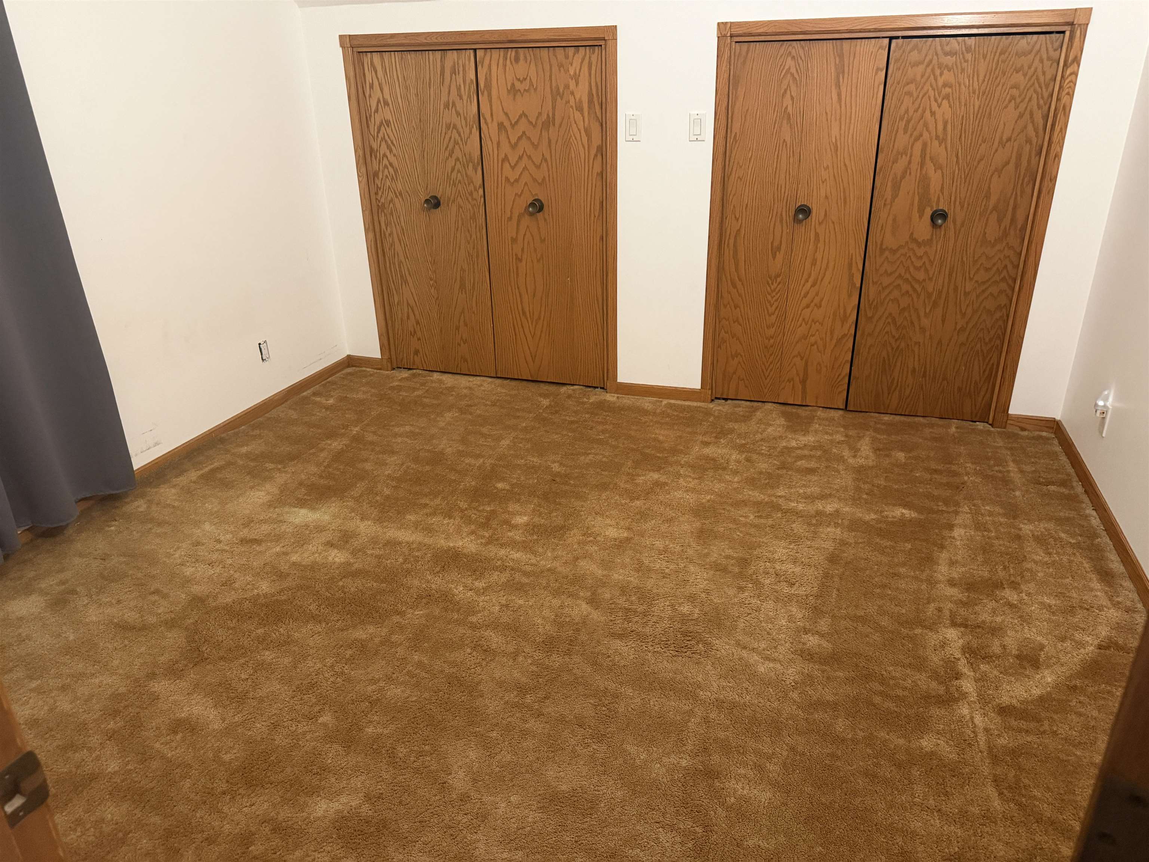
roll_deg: +1.4
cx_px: 574
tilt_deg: -24.3
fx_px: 797
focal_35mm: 24
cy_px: 431
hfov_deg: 71.6
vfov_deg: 56.8
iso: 640
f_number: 1.78
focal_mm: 6.76
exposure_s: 1/40
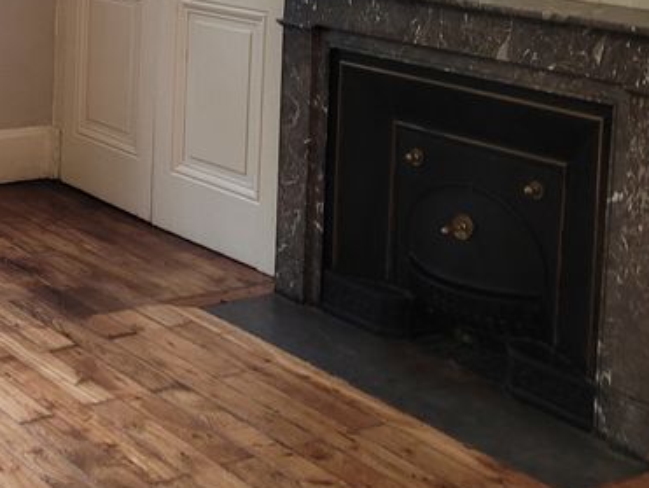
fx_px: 1314
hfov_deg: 25.5
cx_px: -80
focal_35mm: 70
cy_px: -9
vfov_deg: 20.3
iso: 200
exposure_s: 1/50
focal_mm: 5.4
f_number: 1.8
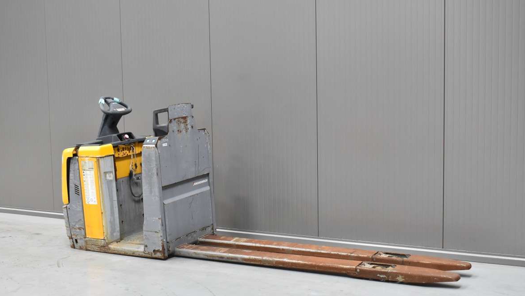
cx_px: 258
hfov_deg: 42.9
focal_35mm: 48
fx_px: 668
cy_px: 175
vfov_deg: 24.9
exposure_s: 1/30
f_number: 5.6
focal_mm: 30
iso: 1600
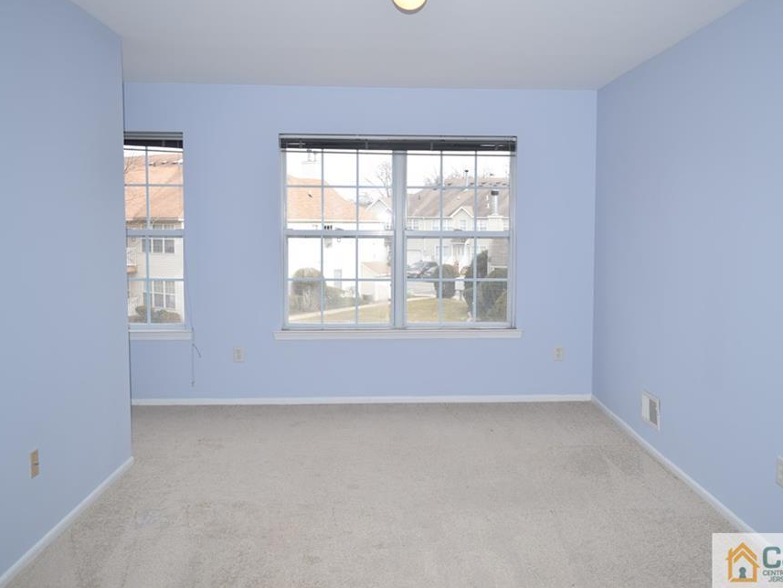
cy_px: 279
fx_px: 701
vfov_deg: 45.4
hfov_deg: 58.2
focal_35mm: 31
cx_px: 430
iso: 100
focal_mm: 18
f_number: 4
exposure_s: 1/200
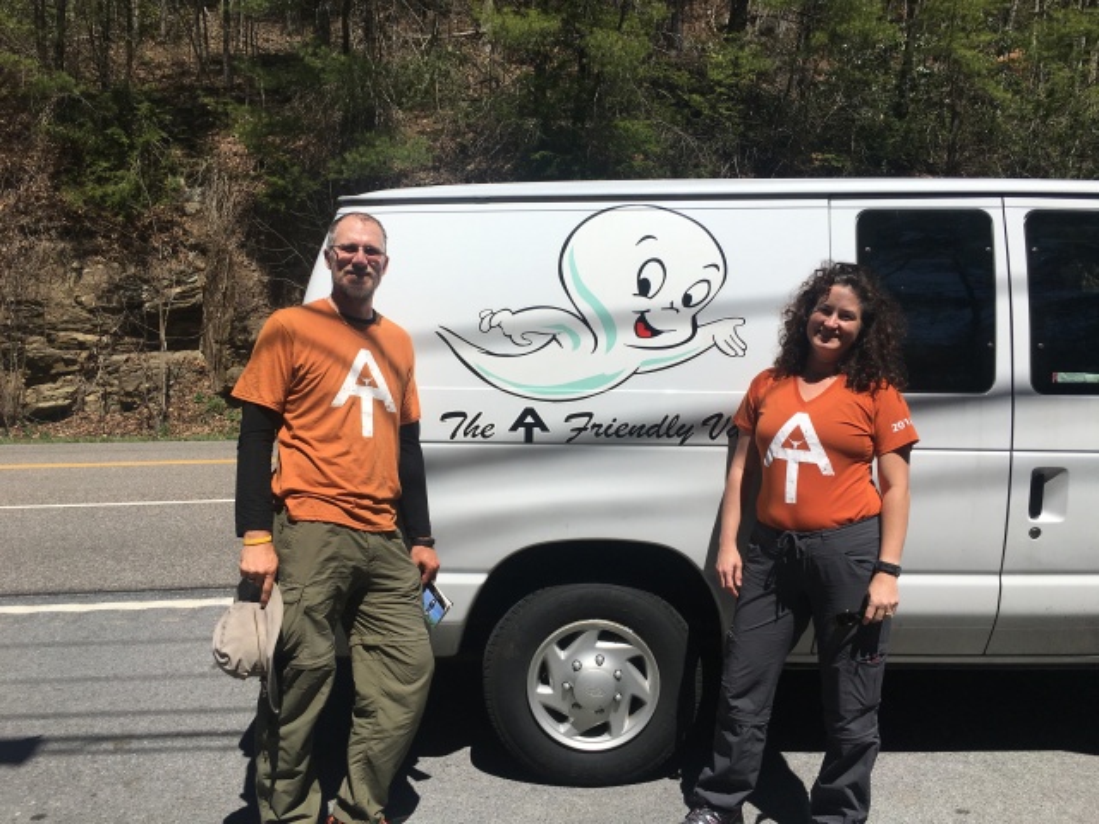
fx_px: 921
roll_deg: -1.7
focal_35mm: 29
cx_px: 550
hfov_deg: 61.7
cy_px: 412
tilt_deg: -0.3
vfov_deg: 48.2
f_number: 2.2
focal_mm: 4.15
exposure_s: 1/3077
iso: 25
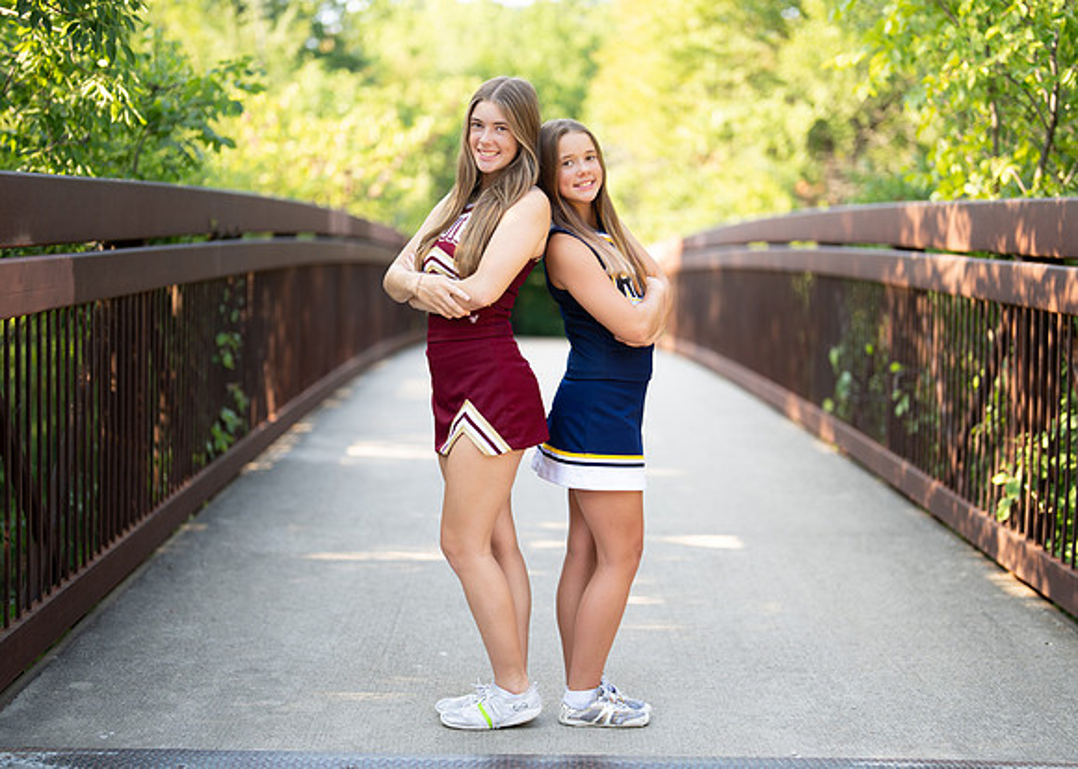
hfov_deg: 33.6
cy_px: 402
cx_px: 537
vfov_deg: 24.3
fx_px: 1785
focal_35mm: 58
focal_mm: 50
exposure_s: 1/500
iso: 100
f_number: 1.2
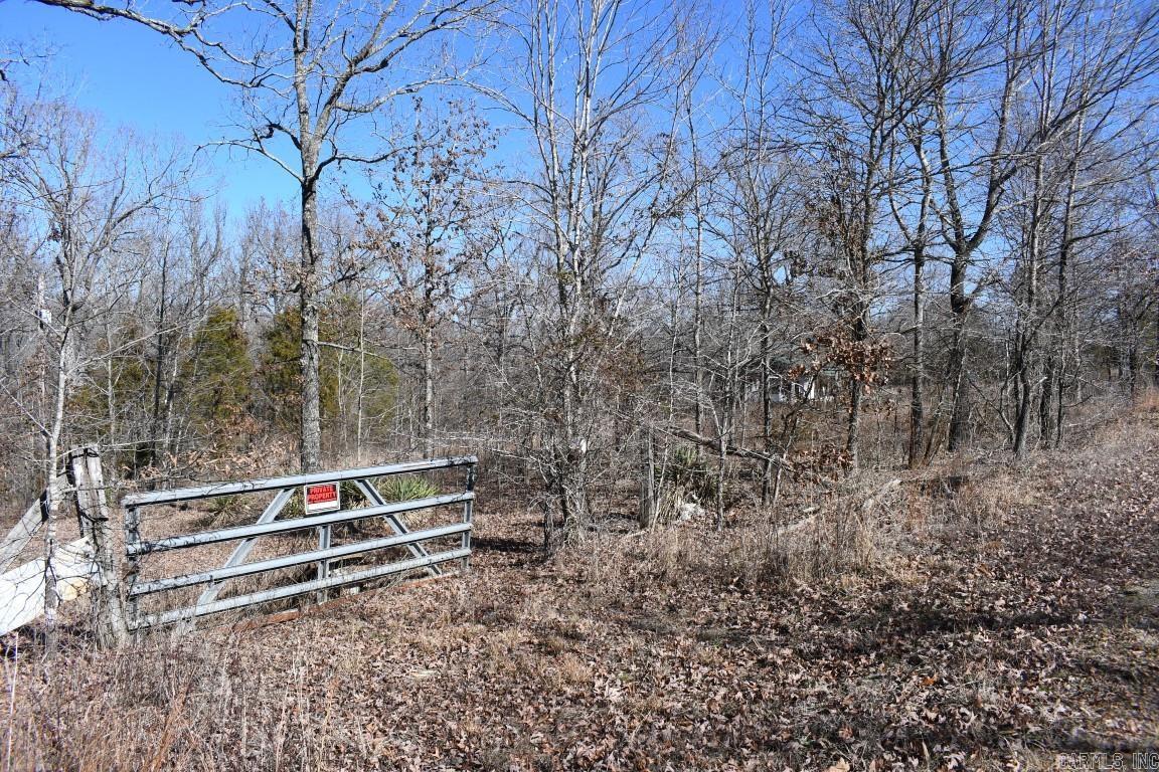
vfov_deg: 47.9
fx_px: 869
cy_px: 386
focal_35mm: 27
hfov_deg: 67.4
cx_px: 580
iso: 320
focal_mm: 18
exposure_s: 1/800
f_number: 7.1
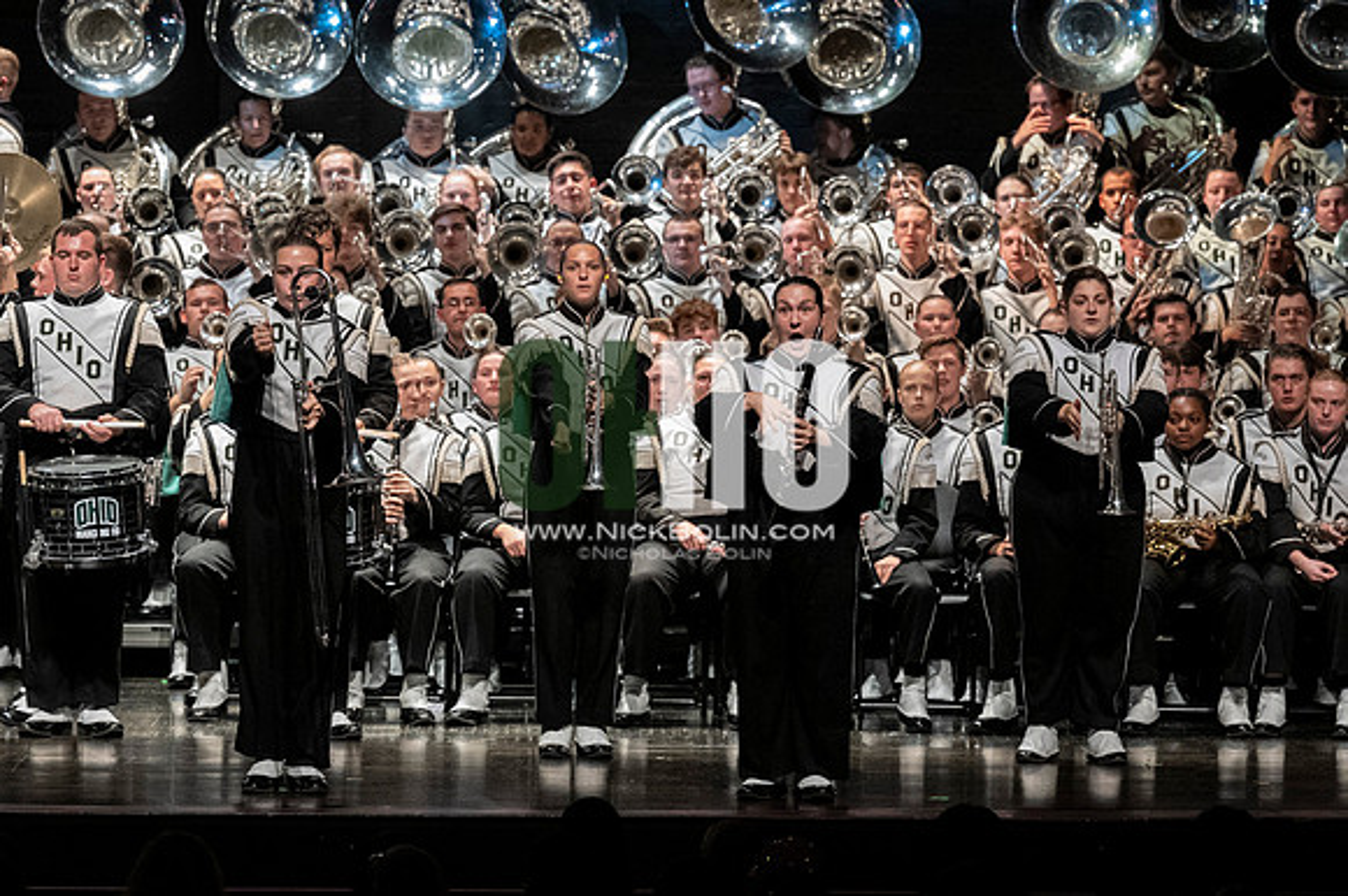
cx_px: 674
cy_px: 448
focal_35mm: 210
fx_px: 7859
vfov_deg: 6.5
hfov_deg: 9.8
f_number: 4
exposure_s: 1/500
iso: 4000
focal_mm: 140
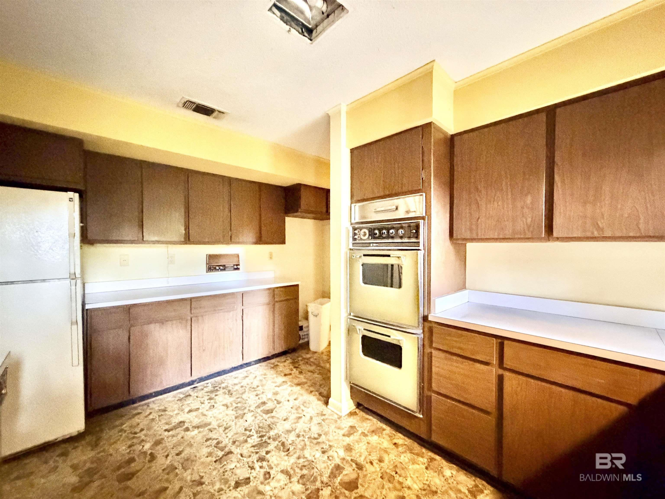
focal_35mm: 14
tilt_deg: -2.2
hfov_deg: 102.1
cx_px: 332
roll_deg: +0.1
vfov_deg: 85.7
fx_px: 269
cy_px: 250
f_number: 2.2
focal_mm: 2.22
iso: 1600
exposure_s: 1/30
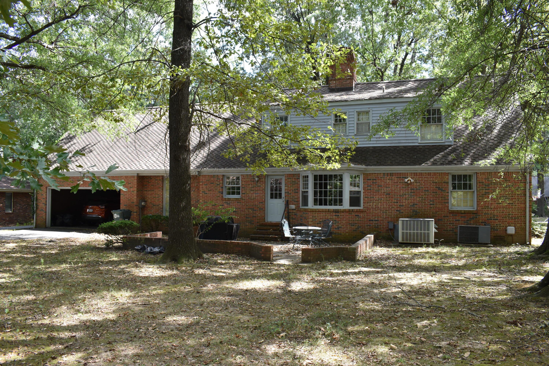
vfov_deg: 43.6
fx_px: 457
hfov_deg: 61.9
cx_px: 274
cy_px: 183
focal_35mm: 30
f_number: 6.3
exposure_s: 1/160
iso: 400
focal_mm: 20
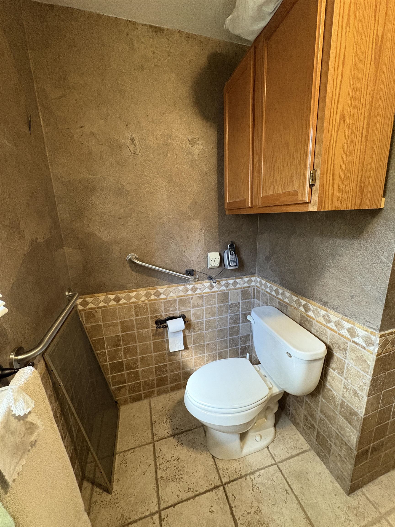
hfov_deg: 85.7
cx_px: 198
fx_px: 213
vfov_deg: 102.1
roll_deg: +1.5
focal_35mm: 14
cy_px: 264
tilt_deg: -12.6
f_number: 2.2
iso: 640
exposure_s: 1/60
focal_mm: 2.22
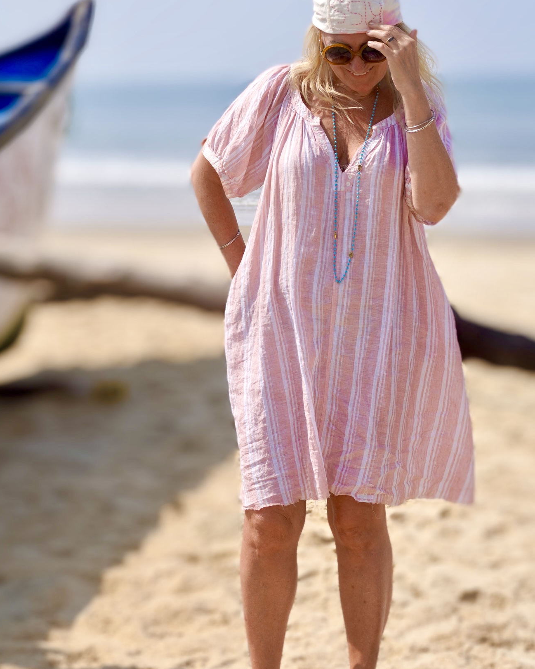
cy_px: 338
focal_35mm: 80
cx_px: 328
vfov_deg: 23.9
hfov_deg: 19.1
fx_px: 1584
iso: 100
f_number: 5.6
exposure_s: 1/1000
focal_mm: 36
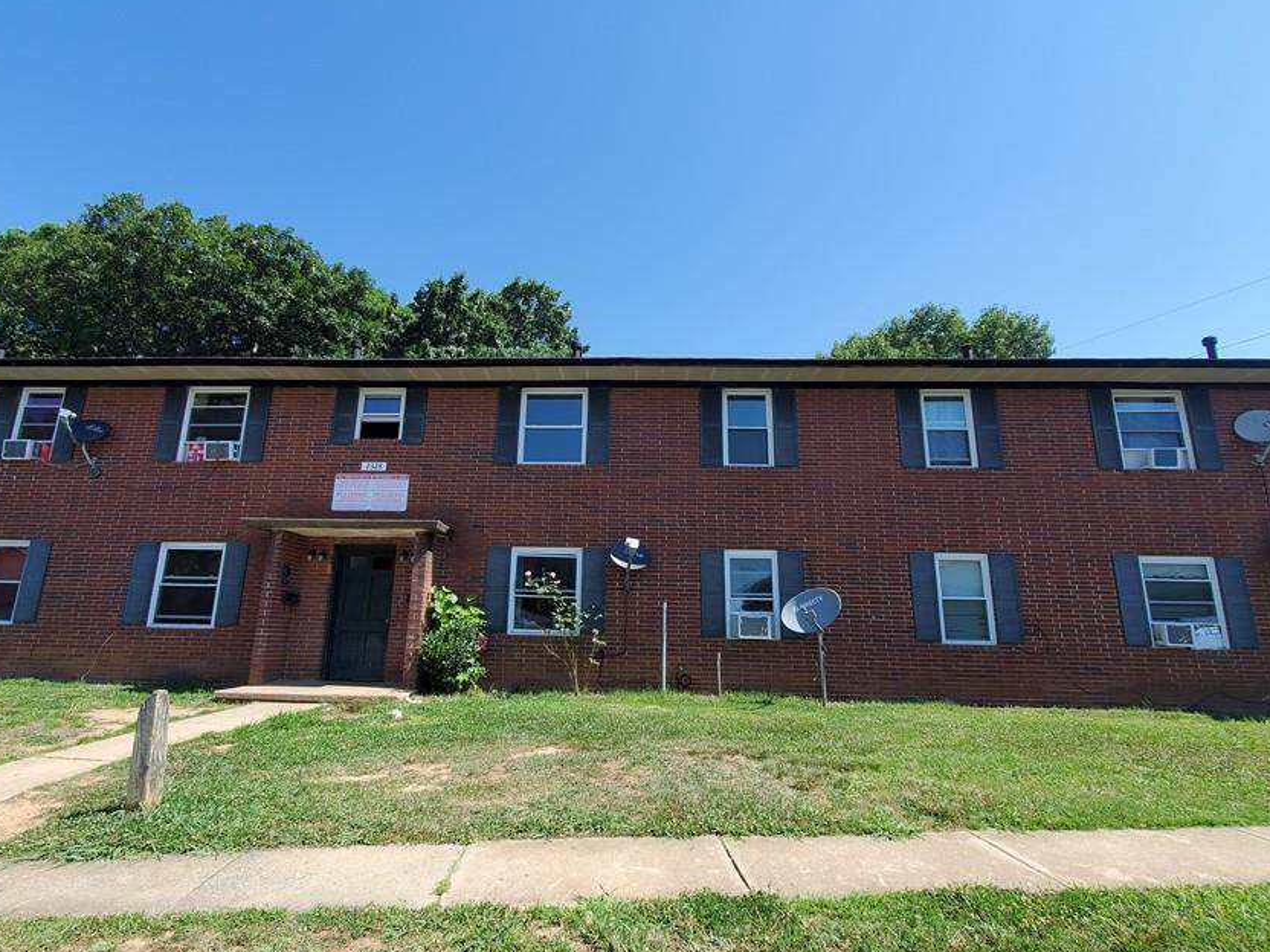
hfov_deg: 94.5
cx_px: 615
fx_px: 587
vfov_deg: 78.1
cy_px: 497
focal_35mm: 16
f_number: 2.2
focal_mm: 1.8
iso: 50
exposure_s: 1/591
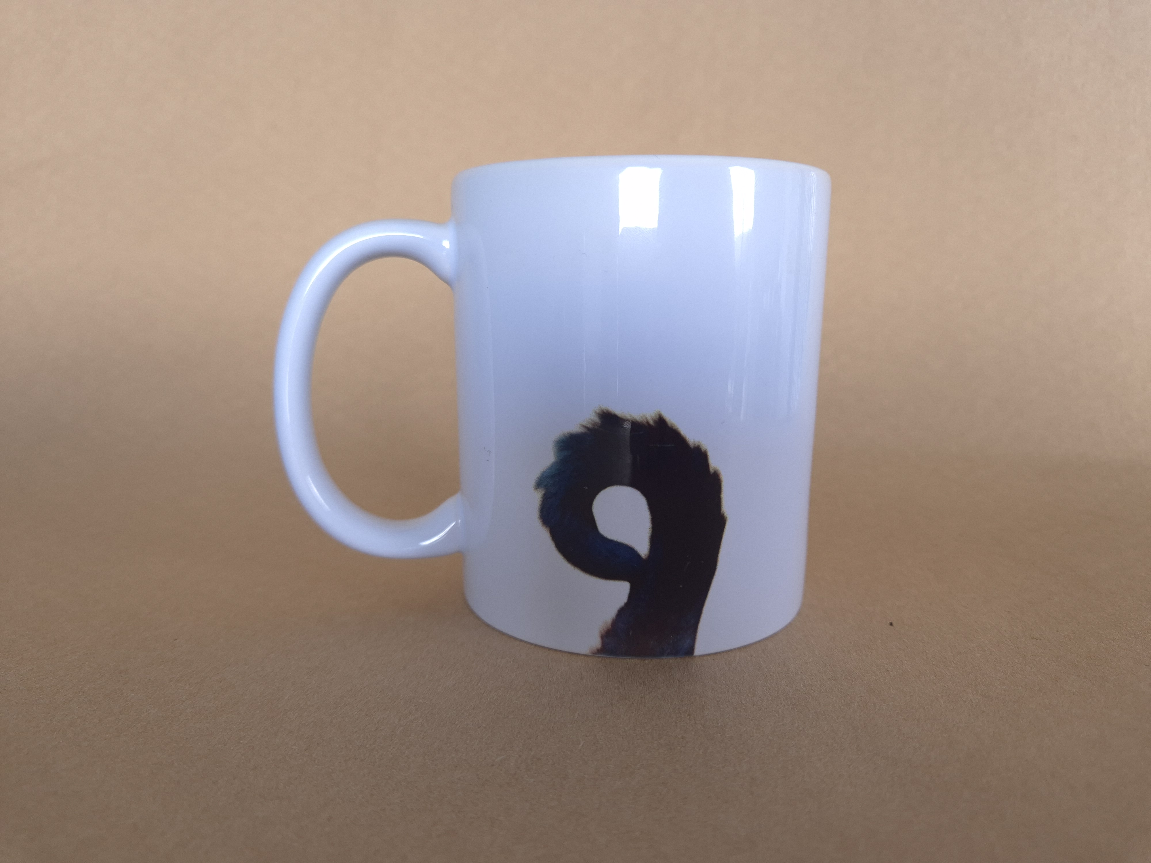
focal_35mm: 23
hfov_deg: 73.9
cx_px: 576
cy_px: 432
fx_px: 765
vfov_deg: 58.9
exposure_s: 1/60
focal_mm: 5.4
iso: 50
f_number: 1.8
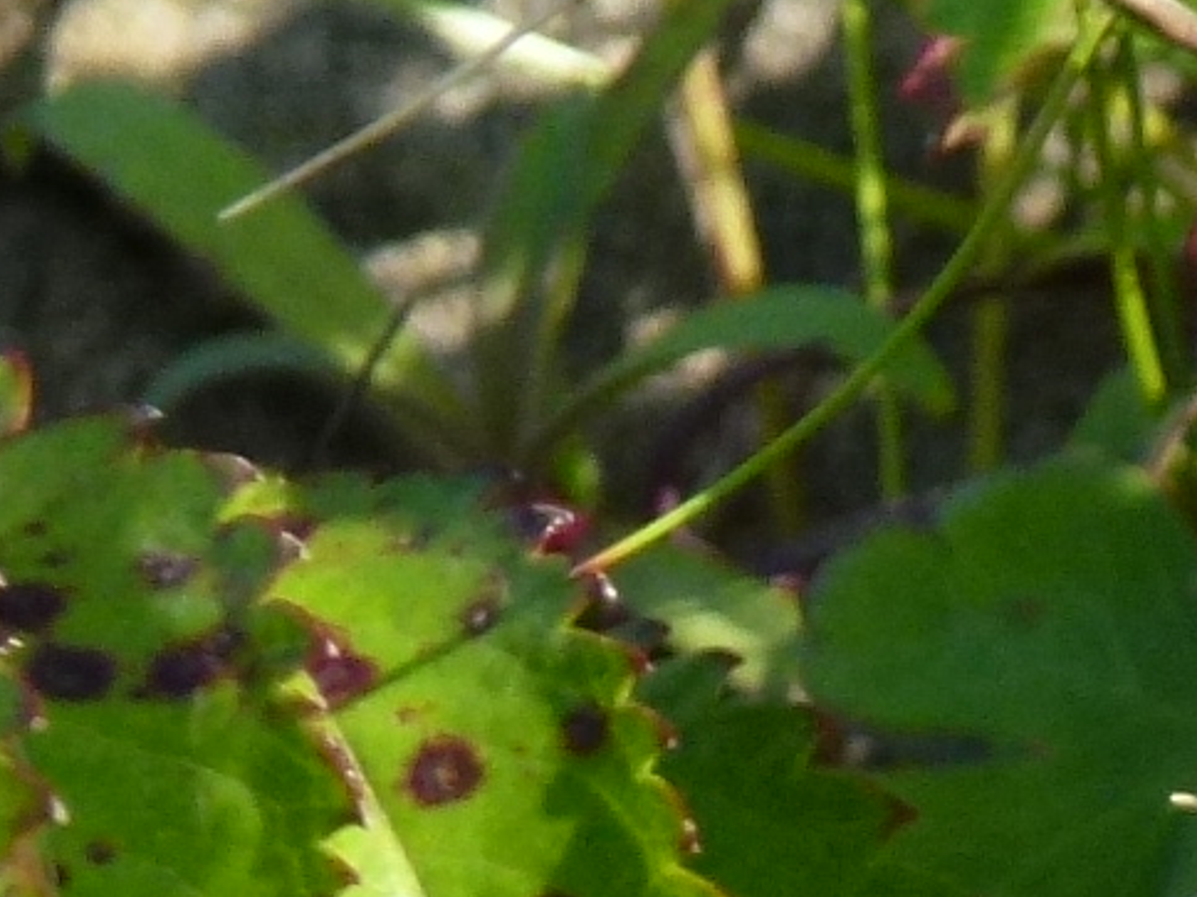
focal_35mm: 2033
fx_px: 70300
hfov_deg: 1.0
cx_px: 1786
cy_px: 1517
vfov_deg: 0.7
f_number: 5.9
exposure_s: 1/400
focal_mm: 68.8
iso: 200
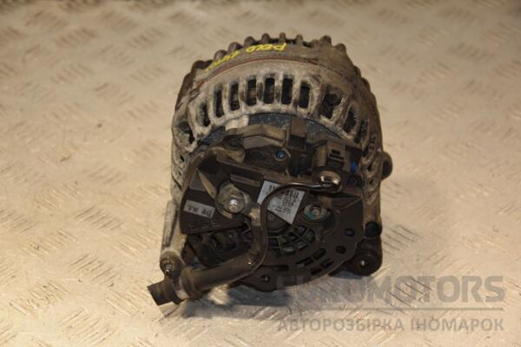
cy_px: 174
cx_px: 260
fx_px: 1433
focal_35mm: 99
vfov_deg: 13.8
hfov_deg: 20.6
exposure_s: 1/200
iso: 800
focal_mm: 66
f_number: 5.3
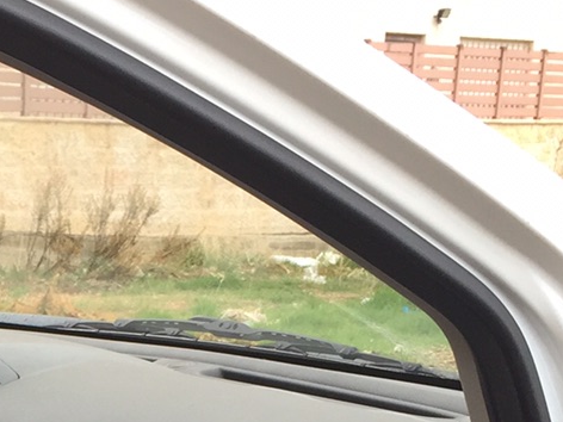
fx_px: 1919
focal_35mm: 118
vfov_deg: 11.8
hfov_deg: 16.0
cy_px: 706
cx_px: -119
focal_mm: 4.15
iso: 32
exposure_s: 1/122
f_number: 2.2
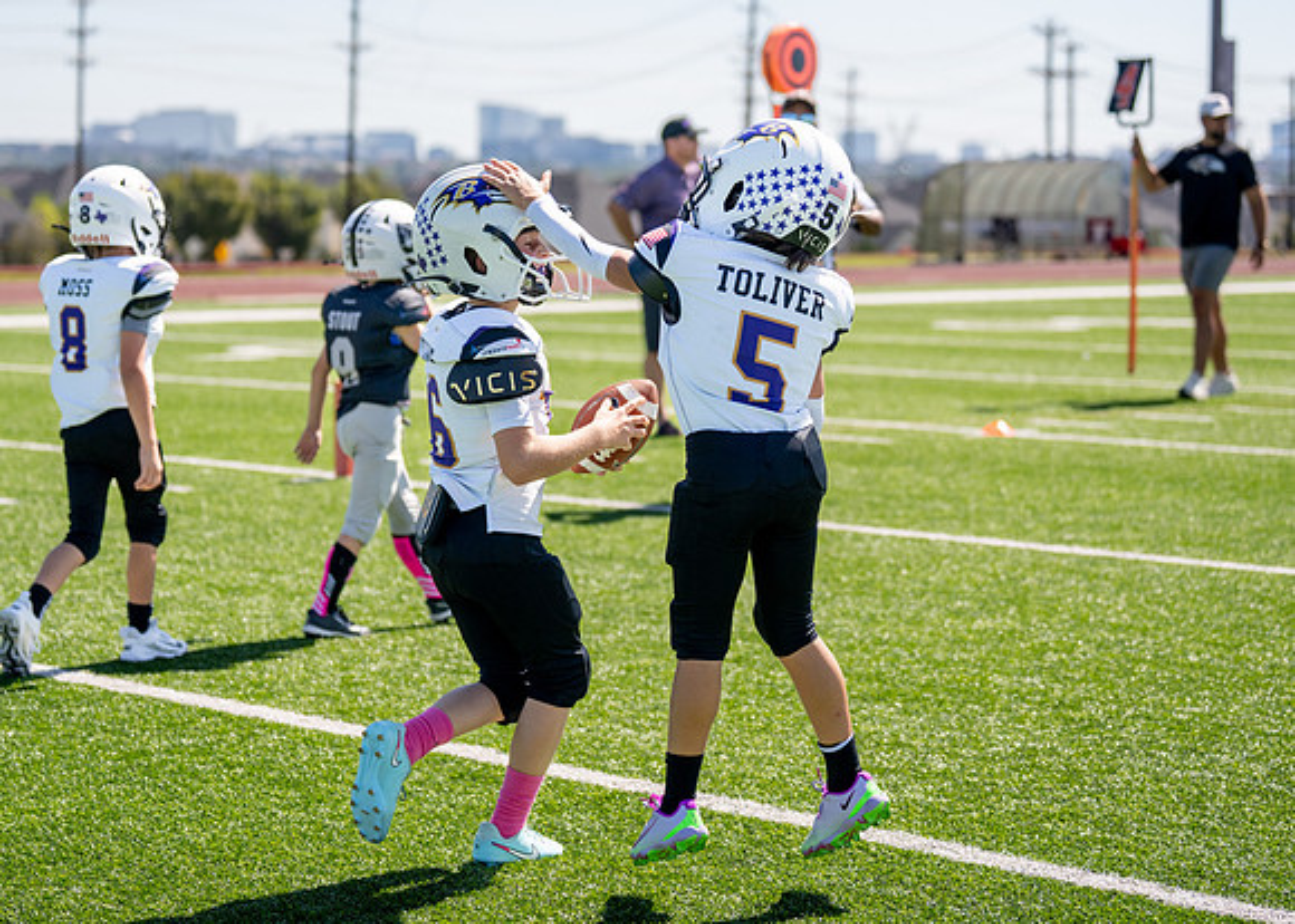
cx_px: 568
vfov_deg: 16.2
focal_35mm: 88
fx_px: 3243
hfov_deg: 22.6
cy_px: 390
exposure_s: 1/4000
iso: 200
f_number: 2.8
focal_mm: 70
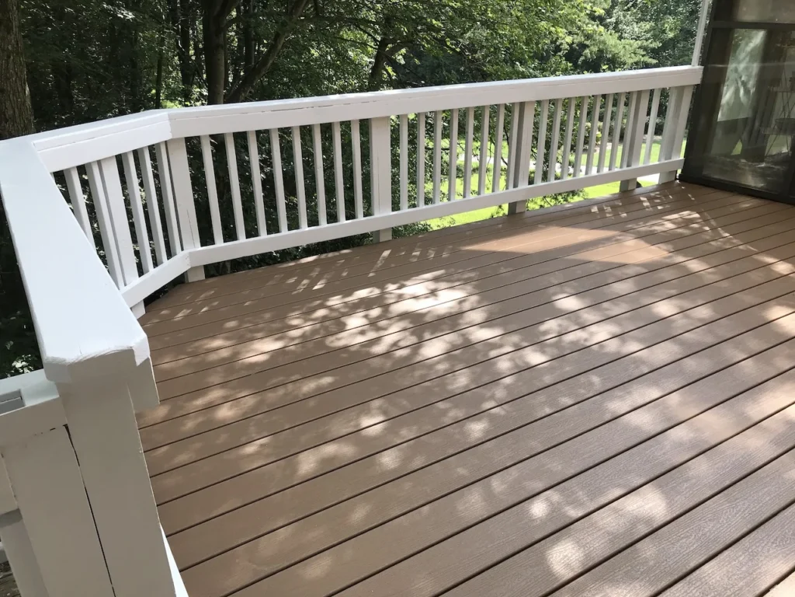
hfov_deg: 63.4
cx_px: 398
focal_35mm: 28
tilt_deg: -23.5
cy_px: 298
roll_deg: +0.1
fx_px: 643
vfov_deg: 49.7
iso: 20
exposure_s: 1/512
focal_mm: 3.99
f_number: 1.8
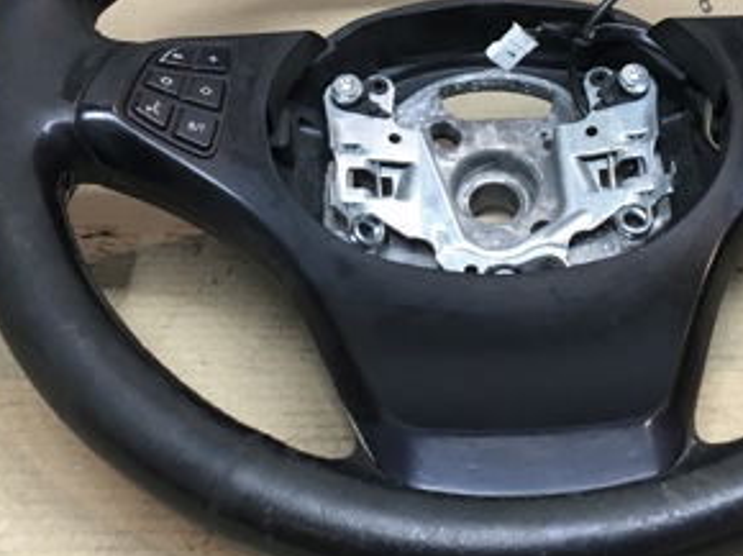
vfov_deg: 22.5
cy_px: 99
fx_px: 1373
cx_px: 464
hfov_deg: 30.2
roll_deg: -1.7
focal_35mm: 64
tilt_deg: -29.3
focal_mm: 4.15
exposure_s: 1/33
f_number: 2.2
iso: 80
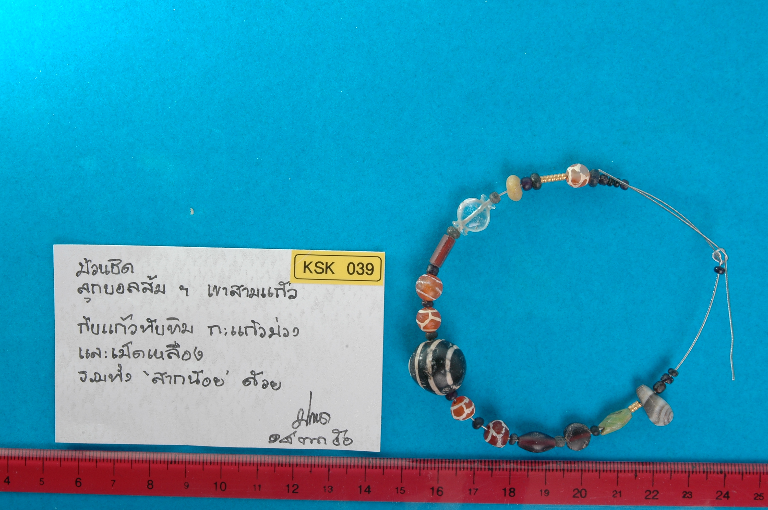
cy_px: 255
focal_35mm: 52
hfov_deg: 37.9
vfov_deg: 25.7
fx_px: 1119
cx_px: 384
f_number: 29
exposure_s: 1/60
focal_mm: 35
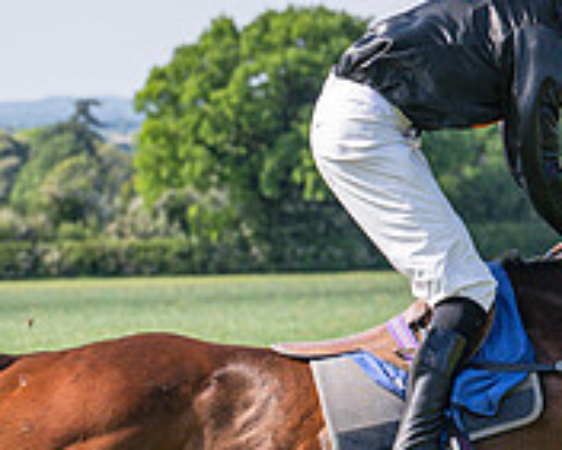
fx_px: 4776
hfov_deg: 6.7
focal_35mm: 287
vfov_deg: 5.4
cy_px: 535
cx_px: 476
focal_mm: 70
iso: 400
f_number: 4
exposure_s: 1/3200
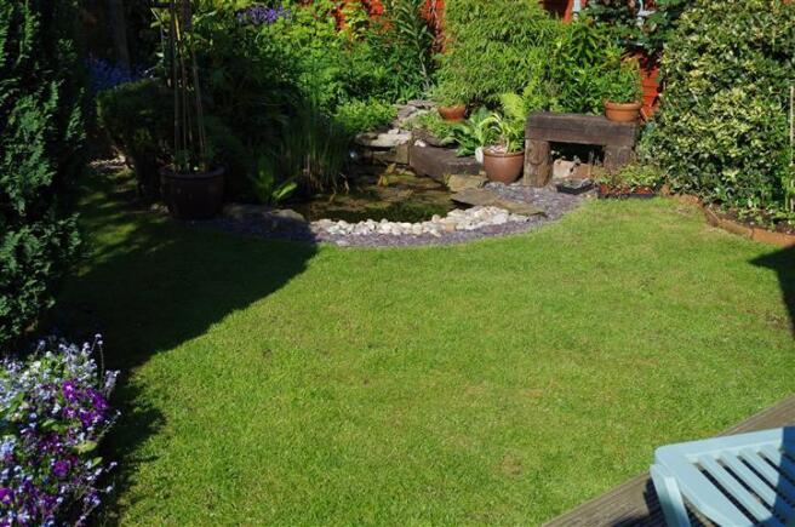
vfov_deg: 29.1
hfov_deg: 42.8
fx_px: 1014
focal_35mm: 46
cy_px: 264
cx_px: 398
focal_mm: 31
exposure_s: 1/250
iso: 100
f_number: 6.3
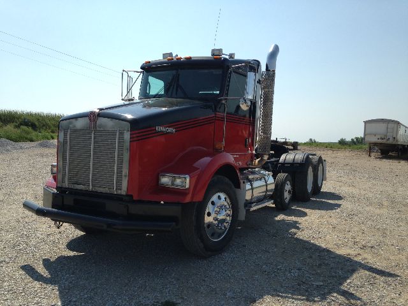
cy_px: 153
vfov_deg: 42.9
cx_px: 204
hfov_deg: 55.4
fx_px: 389
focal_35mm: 33
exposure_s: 1/1938
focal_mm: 4.12
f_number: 2.4
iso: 50
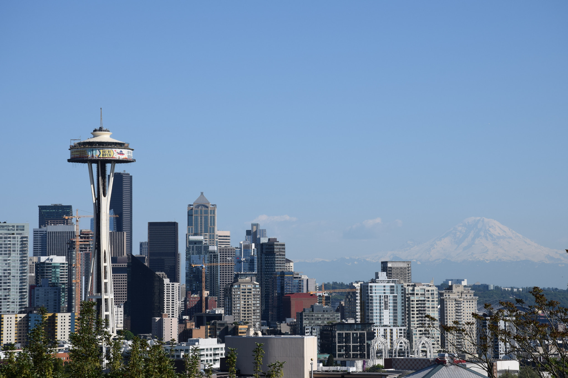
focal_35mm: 120
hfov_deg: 17.1
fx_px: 1893
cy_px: 189
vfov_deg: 11.4
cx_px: 284
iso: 200
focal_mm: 80
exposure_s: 1/500
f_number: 11
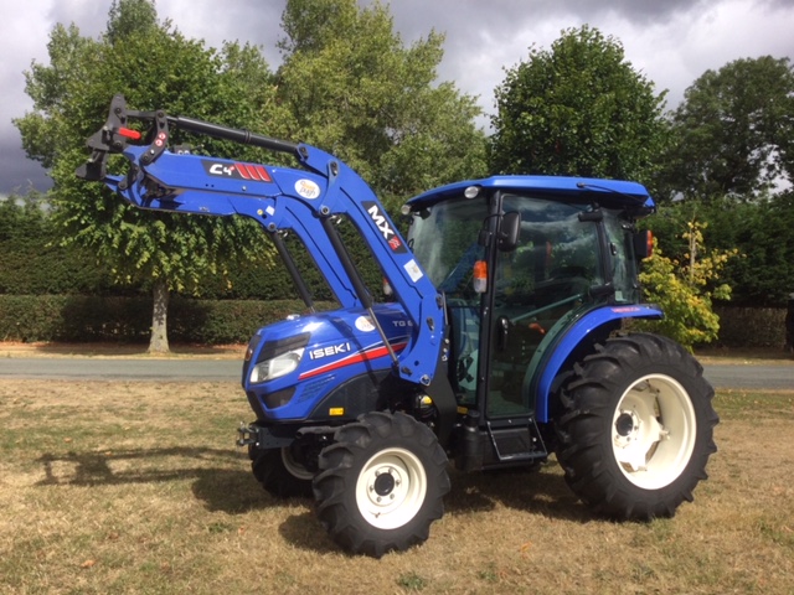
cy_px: 298
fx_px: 711
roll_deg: -2.6
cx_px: 397
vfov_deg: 45.4
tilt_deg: +2.9
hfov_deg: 58.4
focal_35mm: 31
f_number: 2.4
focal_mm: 3.3
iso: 25
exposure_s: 1/1058
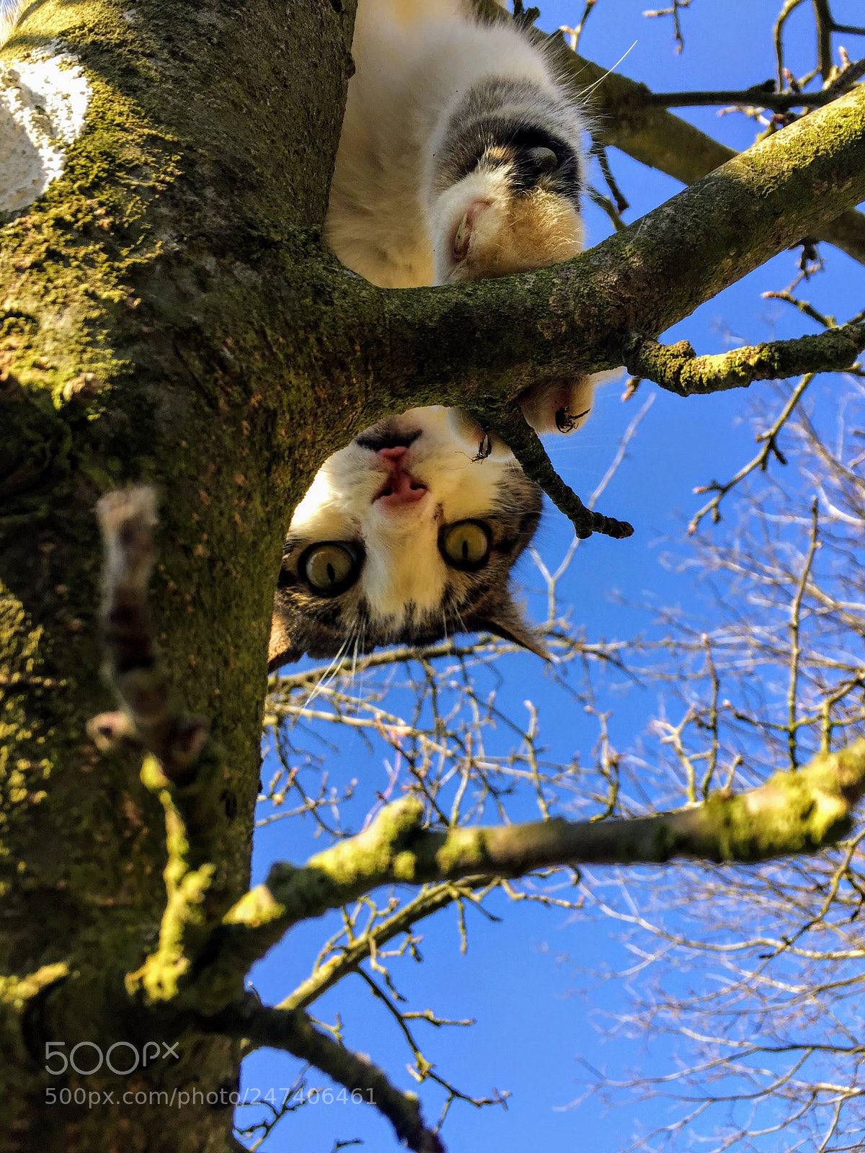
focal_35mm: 29
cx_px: 432
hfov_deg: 48.2
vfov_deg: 61.7
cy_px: 576
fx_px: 966
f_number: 2.2
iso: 32
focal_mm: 4.15
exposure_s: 1/501
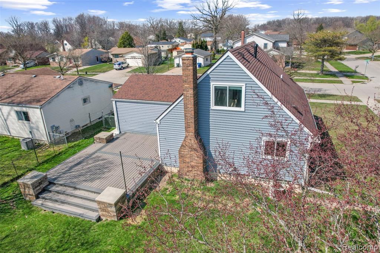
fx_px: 232
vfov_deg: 57.2
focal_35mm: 22
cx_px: 190
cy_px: 126
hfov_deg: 78.6
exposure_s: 1/1600
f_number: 2.8
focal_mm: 8.38
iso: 120
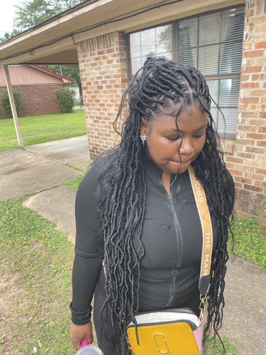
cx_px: 133
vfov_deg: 67.3
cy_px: 178
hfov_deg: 53.1
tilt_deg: -19.7
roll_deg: +1.9
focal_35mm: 26
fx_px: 266
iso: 64
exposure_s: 1/121
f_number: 1.6
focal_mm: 4.2
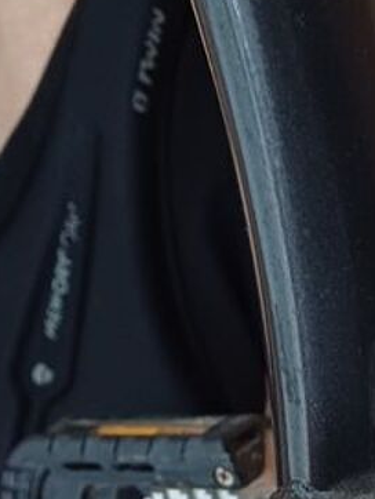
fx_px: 1327
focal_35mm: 92
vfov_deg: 19.2
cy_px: 701
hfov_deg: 15.3
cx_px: 498
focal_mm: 4.65
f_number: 1.8
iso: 320
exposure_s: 1/50
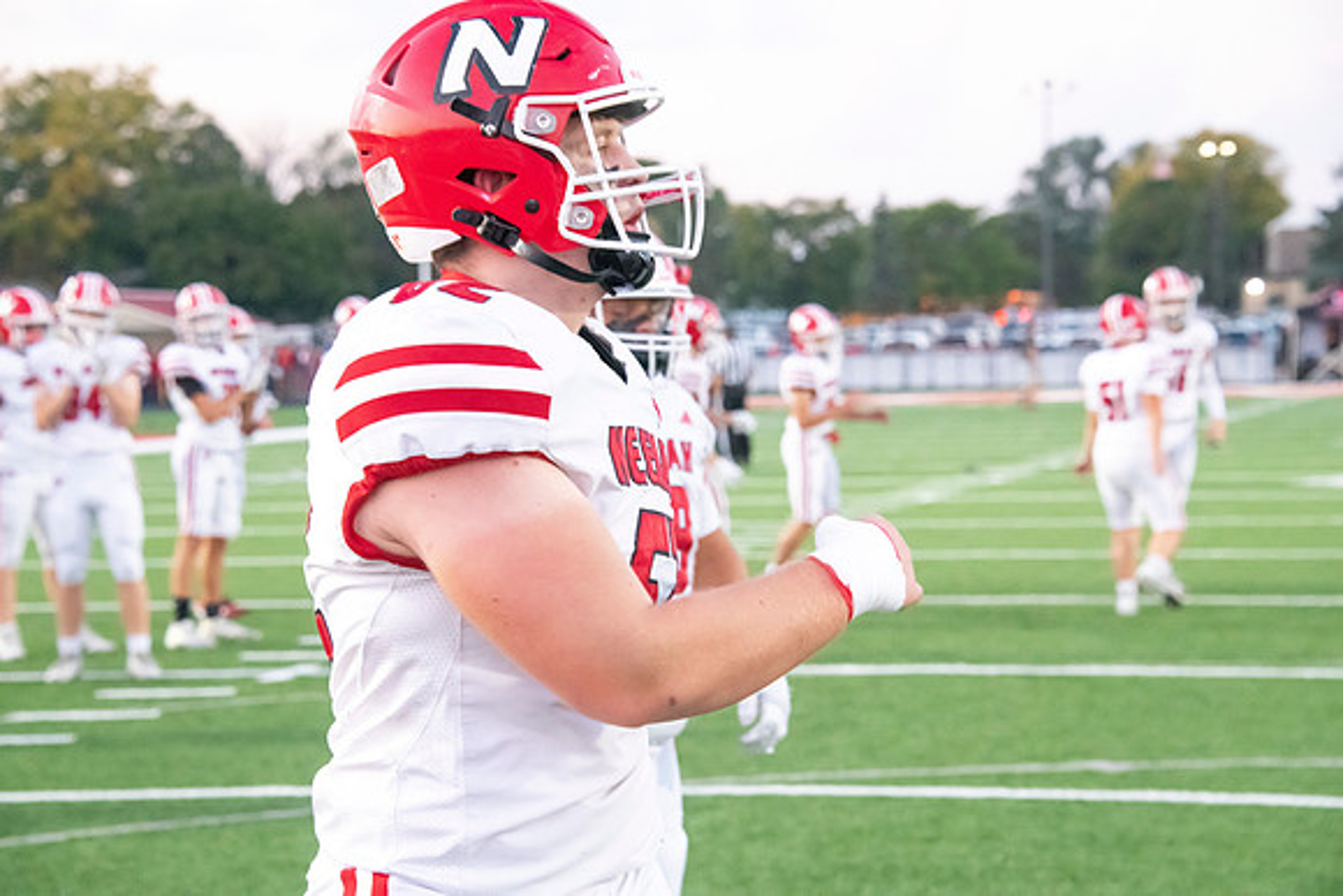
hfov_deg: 19.5
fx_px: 3918
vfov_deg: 13.0
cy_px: 448
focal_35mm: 105
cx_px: 672
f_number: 7.1
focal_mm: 105
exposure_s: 1/400
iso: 10000
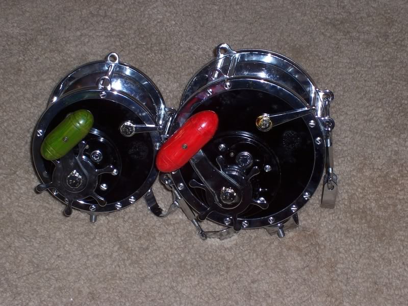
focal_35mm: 102
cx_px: 204
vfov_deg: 14.5
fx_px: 1202
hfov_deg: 19.3
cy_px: 153
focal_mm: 16.8
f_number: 4.6
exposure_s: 1/90
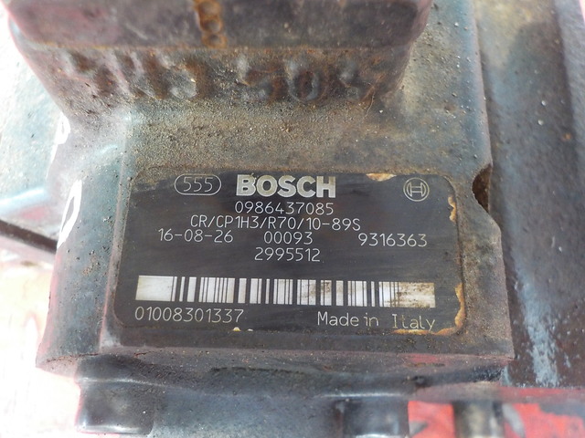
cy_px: 219
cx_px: 292
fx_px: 507
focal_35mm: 30
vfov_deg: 46.8
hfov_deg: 60.0
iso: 400
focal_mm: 4.1
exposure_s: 1/13
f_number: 3.3
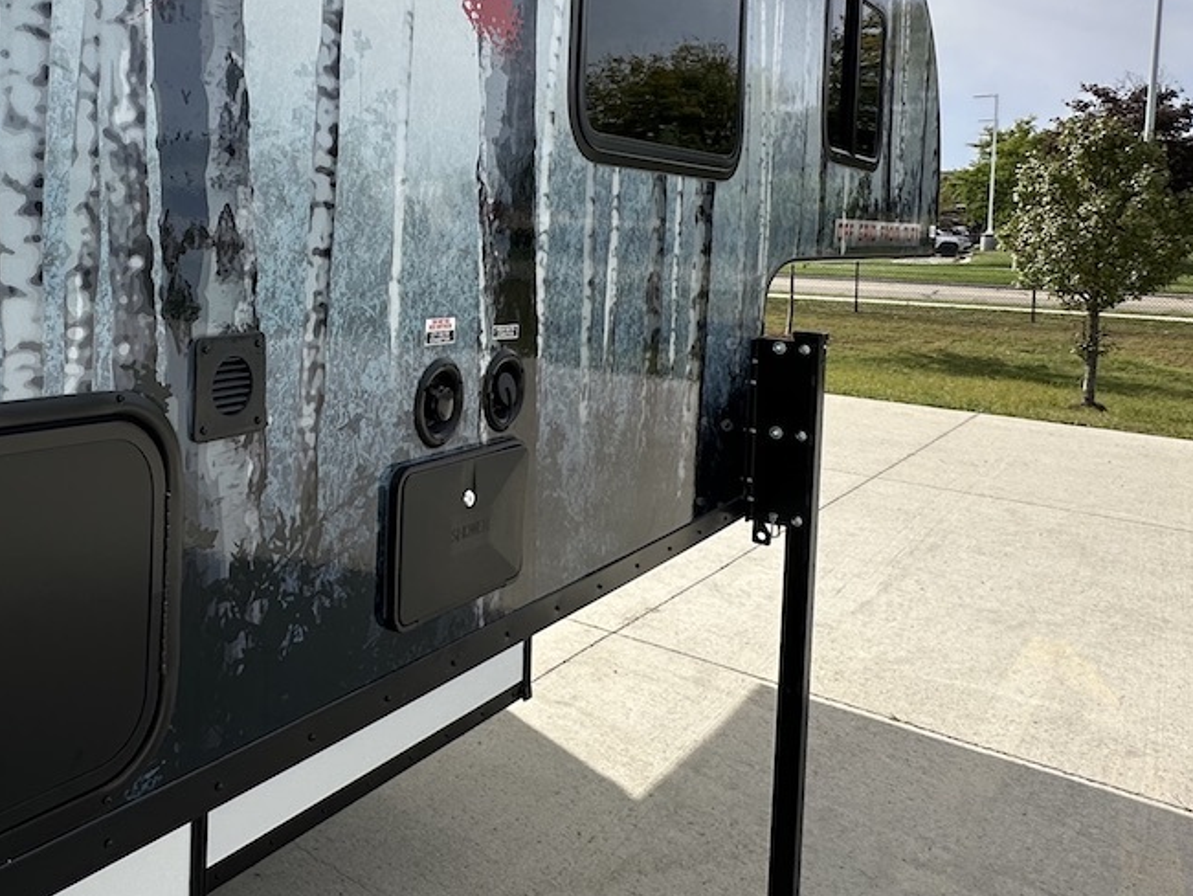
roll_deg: -0.3
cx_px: 200
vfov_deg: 44.3
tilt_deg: -1.8
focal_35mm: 31
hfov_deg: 53.5
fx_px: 1069
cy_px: 248
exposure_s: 1/1147
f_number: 2.2
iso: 40
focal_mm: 2.22
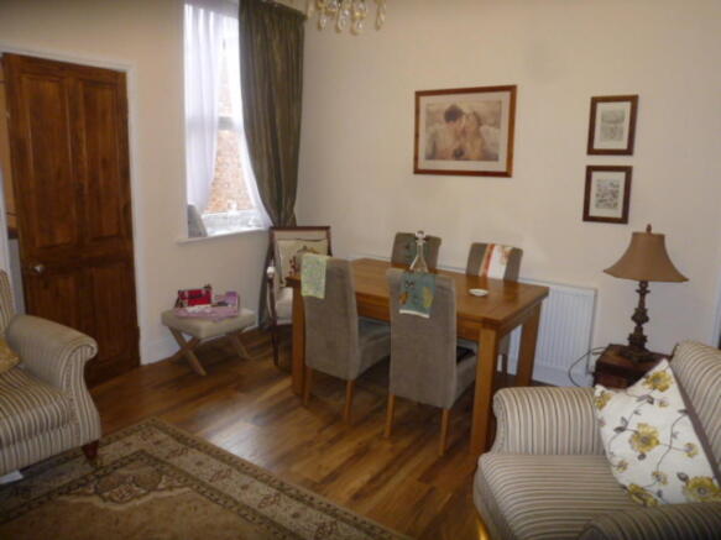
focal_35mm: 25
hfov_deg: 69.4
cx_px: 360
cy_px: 270
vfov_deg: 54.9
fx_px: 521
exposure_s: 1/30
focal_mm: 4.5
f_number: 2.8
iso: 250
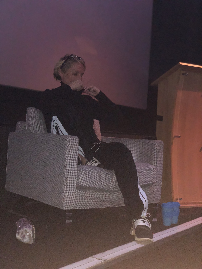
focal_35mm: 52
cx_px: 101
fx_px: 405
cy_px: 134
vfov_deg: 36.8
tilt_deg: -0.1
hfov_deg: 28.0
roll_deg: -3.8
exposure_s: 1/30
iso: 500
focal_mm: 6
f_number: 2.4
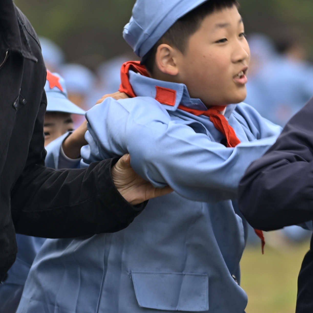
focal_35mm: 357
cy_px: 66
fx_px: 3652
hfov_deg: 4.9
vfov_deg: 4.9
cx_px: 106
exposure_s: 1/250
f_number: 1.8
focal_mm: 85
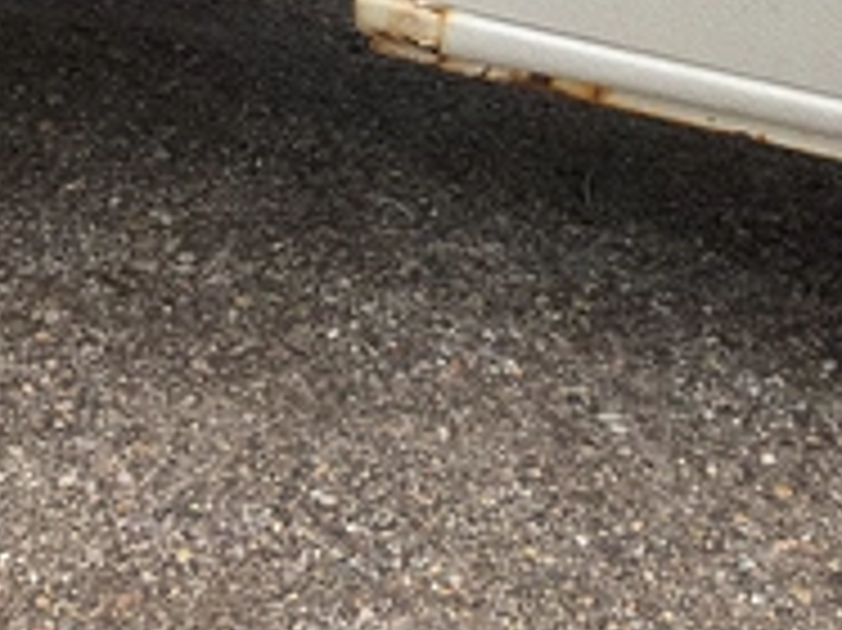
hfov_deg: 30.7
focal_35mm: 62
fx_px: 1507
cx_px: 630
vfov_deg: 22.7
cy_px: 0
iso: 25
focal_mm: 3
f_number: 1.8
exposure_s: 1/642
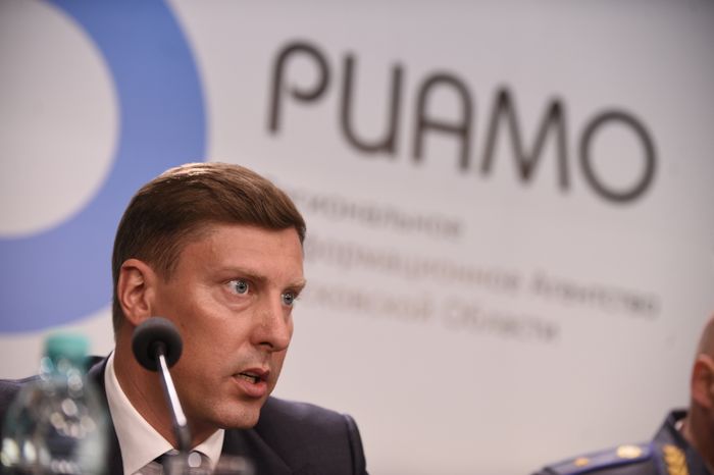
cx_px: 357
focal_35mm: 95
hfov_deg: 21.5
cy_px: 238
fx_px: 1883
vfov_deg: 14.4
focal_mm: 95
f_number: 4
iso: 1600
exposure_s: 1/320
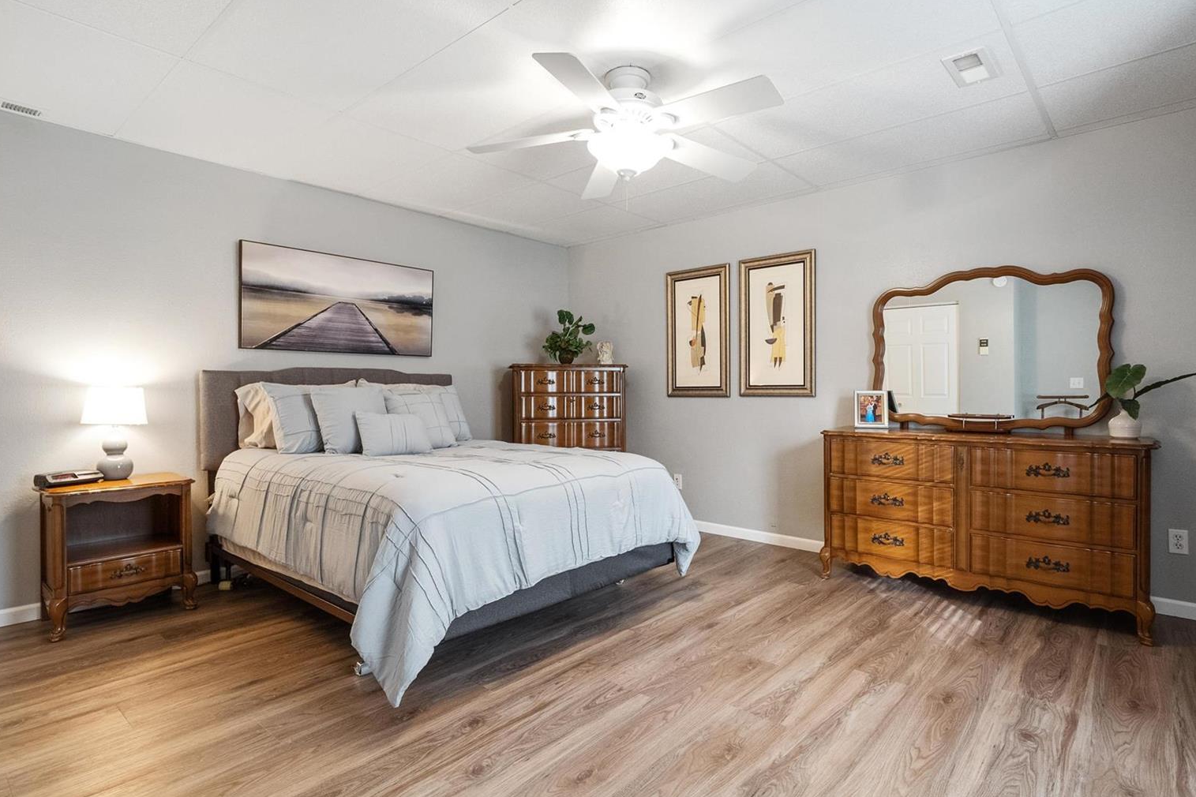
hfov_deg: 86.9
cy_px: 392
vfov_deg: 64.6
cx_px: 609
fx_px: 631
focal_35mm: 19
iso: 400
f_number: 8
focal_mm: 9
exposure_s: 1/1.25
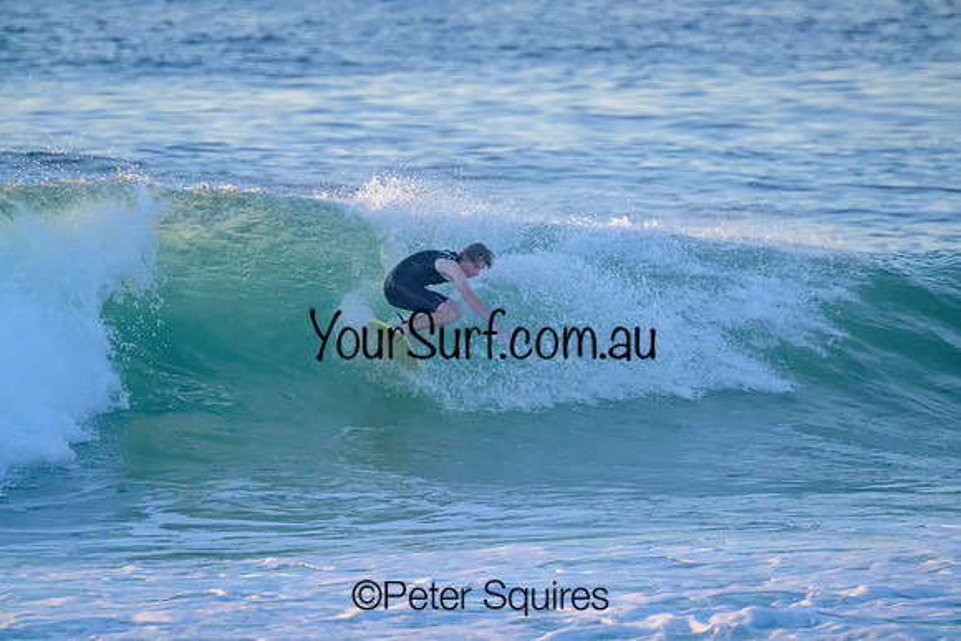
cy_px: 320
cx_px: 480
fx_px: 21360
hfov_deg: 2.6
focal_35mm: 800
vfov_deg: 1.7
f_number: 11
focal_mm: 800
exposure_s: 1/1250
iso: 3200
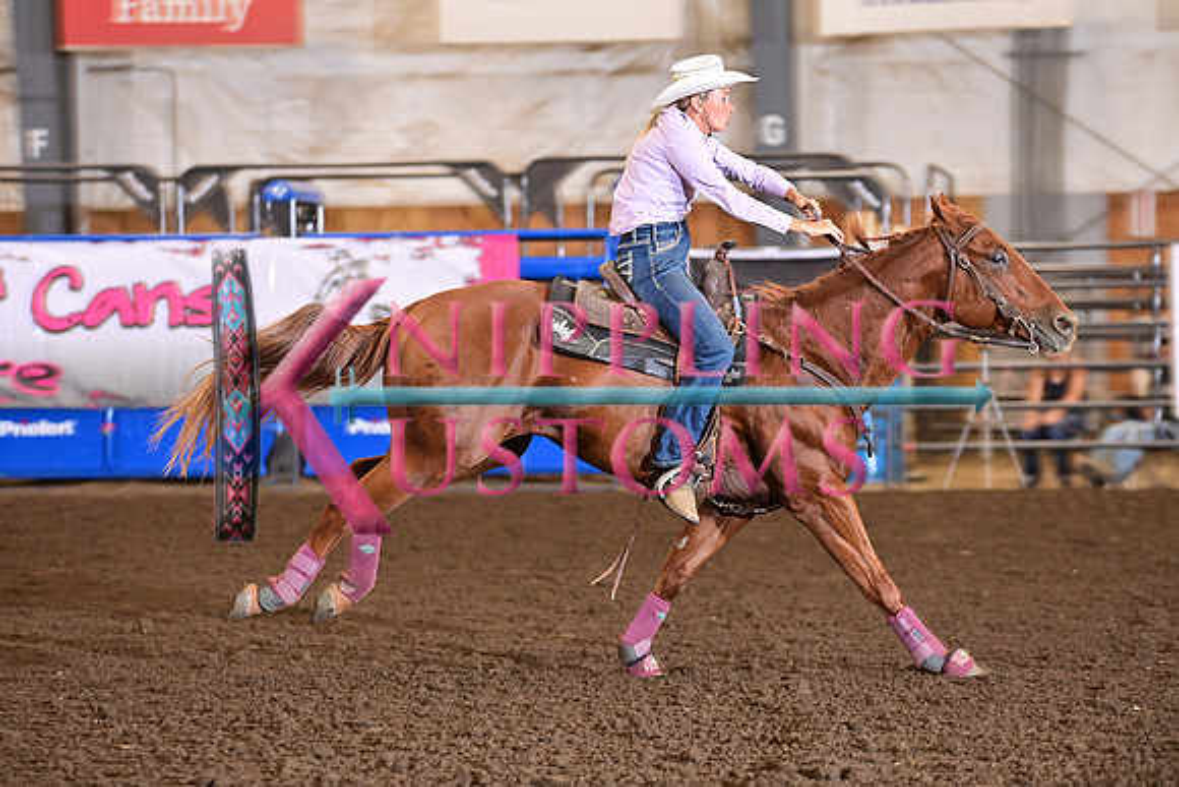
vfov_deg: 8.6
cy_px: 394
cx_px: 590
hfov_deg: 12.8
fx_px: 5241
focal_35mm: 160
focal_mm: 160
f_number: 3.5
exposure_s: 1/250
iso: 1600
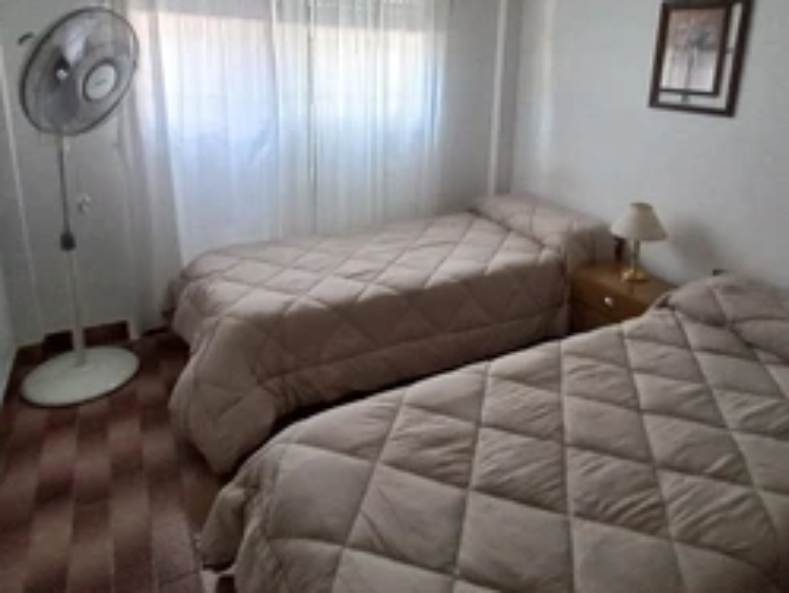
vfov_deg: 56.9
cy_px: 171
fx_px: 524
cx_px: 459
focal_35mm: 23
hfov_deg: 73.4
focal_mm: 1.42
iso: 200
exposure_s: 1/20
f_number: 2.2
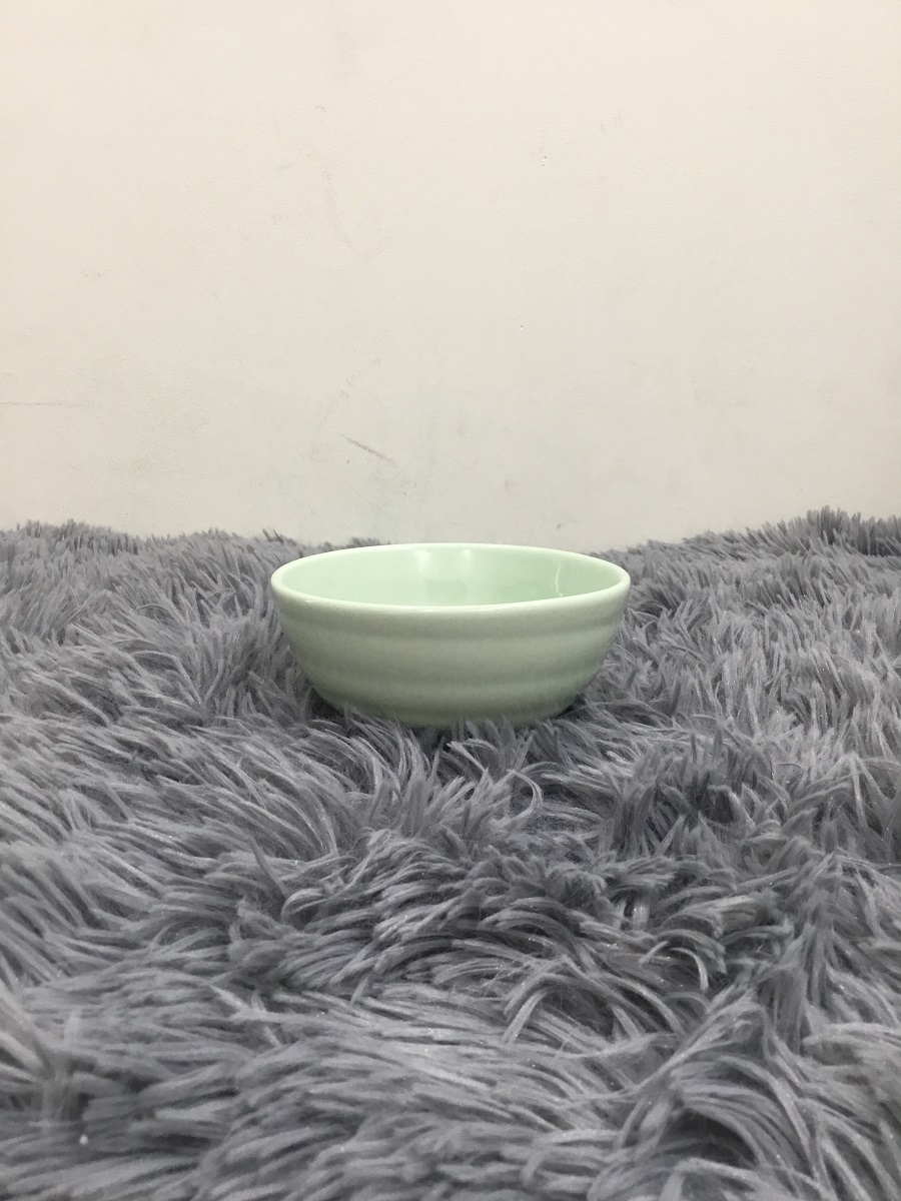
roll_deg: +0.4
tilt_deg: -14.9
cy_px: 600
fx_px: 1076
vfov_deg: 58.4
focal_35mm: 31
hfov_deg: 45.4
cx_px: 450
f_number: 2.4
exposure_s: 1/33
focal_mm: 3.3
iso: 100
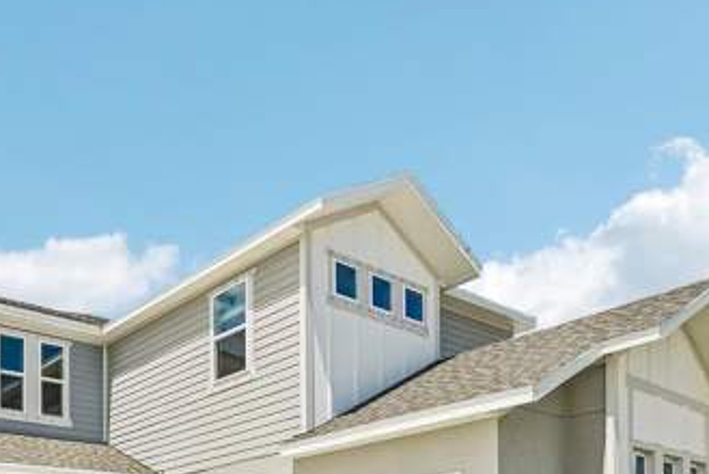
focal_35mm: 34
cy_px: 548
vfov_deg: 33.0
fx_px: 670
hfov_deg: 52.8
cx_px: 162
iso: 400
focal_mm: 14
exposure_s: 1/2500
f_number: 8
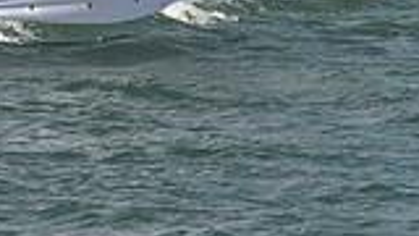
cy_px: -467
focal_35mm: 476
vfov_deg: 2.5
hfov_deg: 4.5
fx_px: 5288
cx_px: 33
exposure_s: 1/800
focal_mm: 125
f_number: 13
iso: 320
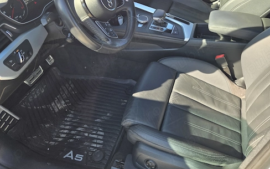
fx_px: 221
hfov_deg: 62.2
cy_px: 54
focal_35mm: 30
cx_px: 164
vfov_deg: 41.2
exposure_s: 1/673
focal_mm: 5.4
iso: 80
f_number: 1.8
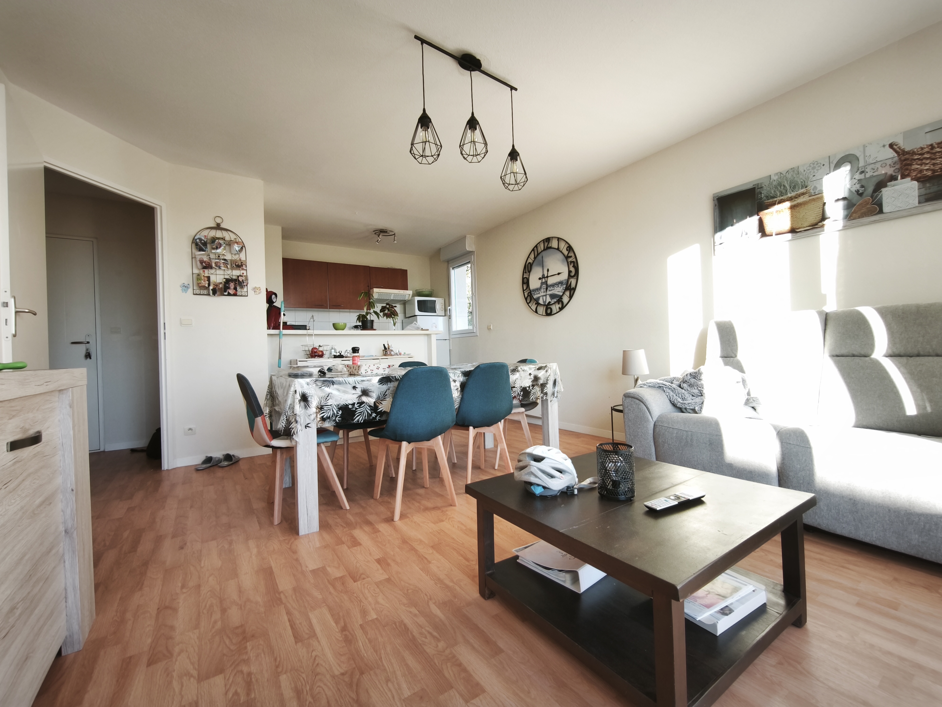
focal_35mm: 15
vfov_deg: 81.7
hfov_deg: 98.2
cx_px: 471
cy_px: 354
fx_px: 408
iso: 50
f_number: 2.2
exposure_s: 1/25
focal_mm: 1.91
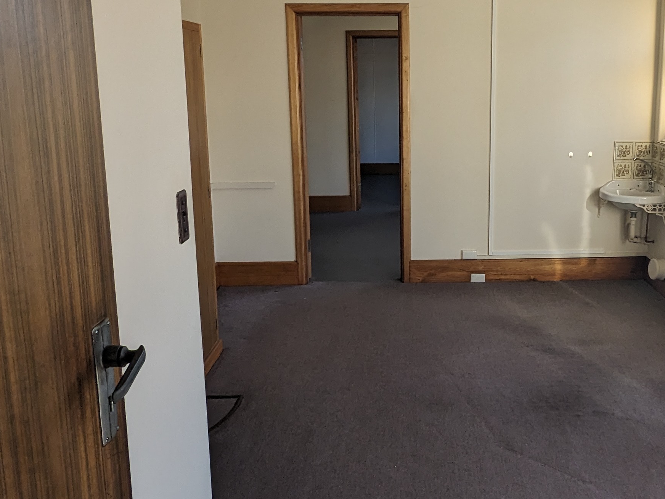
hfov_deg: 49.5
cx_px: 431
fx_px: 711
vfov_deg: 38.6
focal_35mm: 37
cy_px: 223
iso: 25
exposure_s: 1/196
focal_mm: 2.22
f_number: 2.2
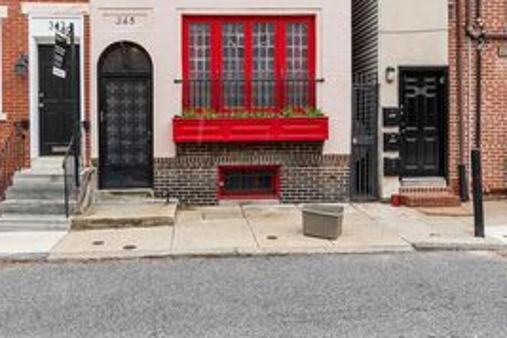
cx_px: 205
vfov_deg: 43.3
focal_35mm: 30
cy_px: 126
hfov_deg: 61.4
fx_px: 422
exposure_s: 1/400
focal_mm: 11
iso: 320
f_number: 6.3
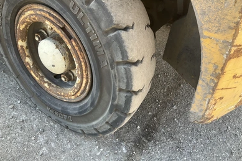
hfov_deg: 60.3
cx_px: 122
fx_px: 208
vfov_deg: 42.3
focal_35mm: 31
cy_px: 76
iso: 32
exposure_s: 1/122
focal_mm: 3
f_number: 1.8
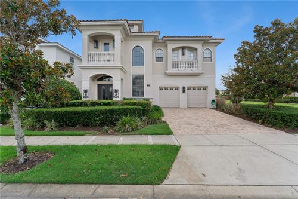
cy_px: 100
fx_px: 126
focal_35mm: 15
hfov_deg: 99.7
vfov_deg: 76.5
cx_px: 149
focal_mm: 15.2
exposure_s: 1/160
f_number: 11
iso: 125
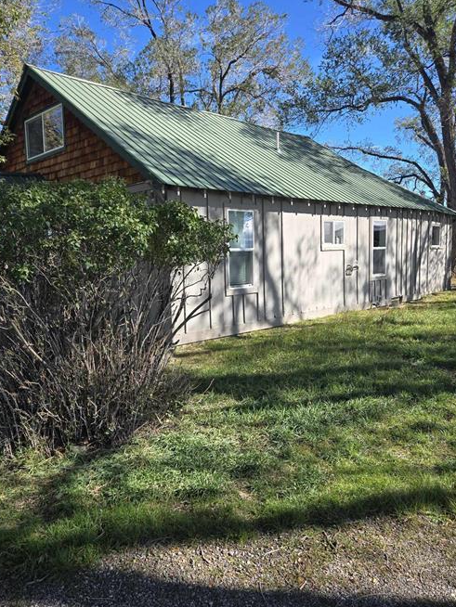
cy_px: 295
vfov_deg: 65.3
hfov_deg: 51.2
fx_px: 474
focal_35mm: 27
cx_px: 194
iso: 80
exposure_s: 1/2265
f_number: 1.8
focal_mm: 5.4
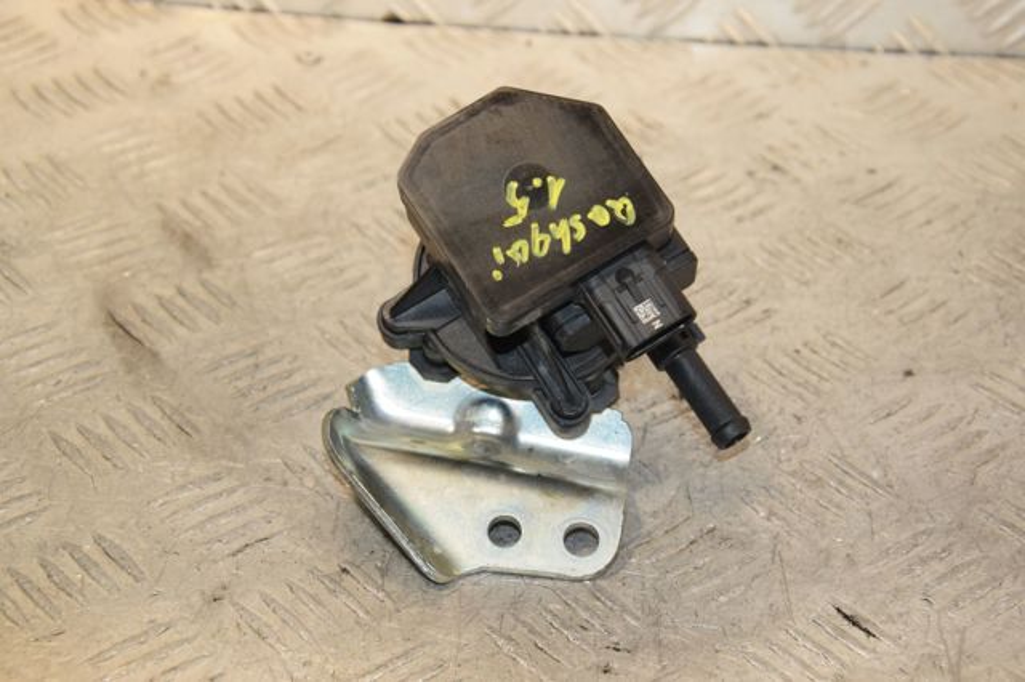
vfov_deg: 17.5
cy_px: 341
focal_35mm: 78
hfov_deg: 26.0
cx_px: 512
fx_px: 2220
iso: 1600
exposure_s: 1/200
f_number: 7.1
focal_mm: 52
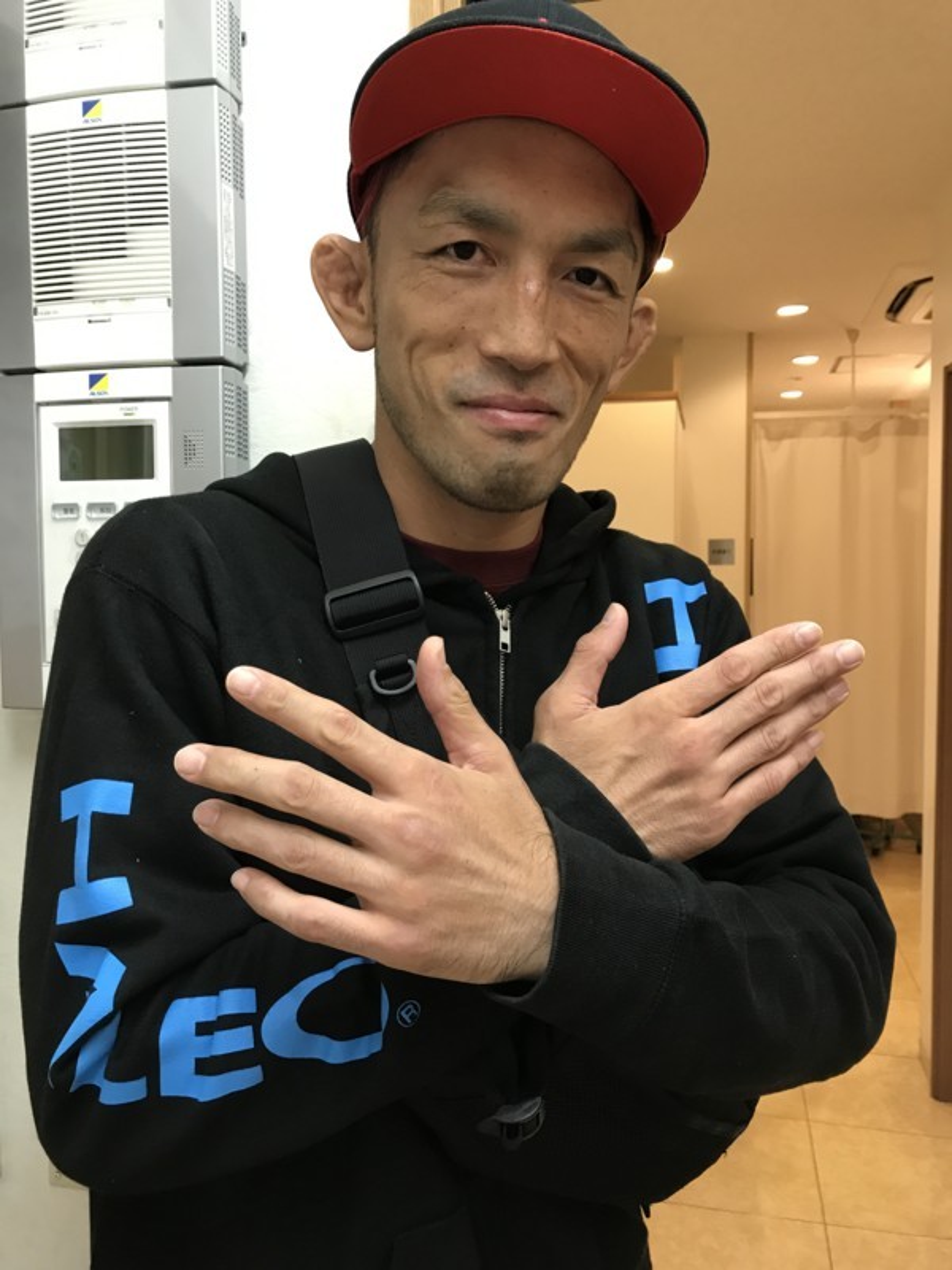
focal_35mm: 28
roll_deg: -0.3
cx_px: 476
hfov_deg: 49.7
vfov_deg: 63.4
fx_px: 1027
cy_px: 635
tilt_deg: -3.1
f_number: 1.8
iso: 50
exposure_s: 1/16
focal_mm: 3.99
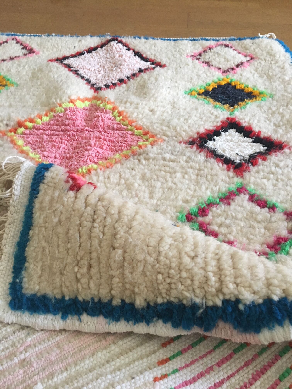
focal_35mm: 29
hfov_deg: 48.2
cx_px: 146
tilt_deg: -46.7
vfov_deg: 61.7
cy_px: 194
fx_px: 326
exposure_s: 1/33
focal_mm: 4.15
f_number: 2.2
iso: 160
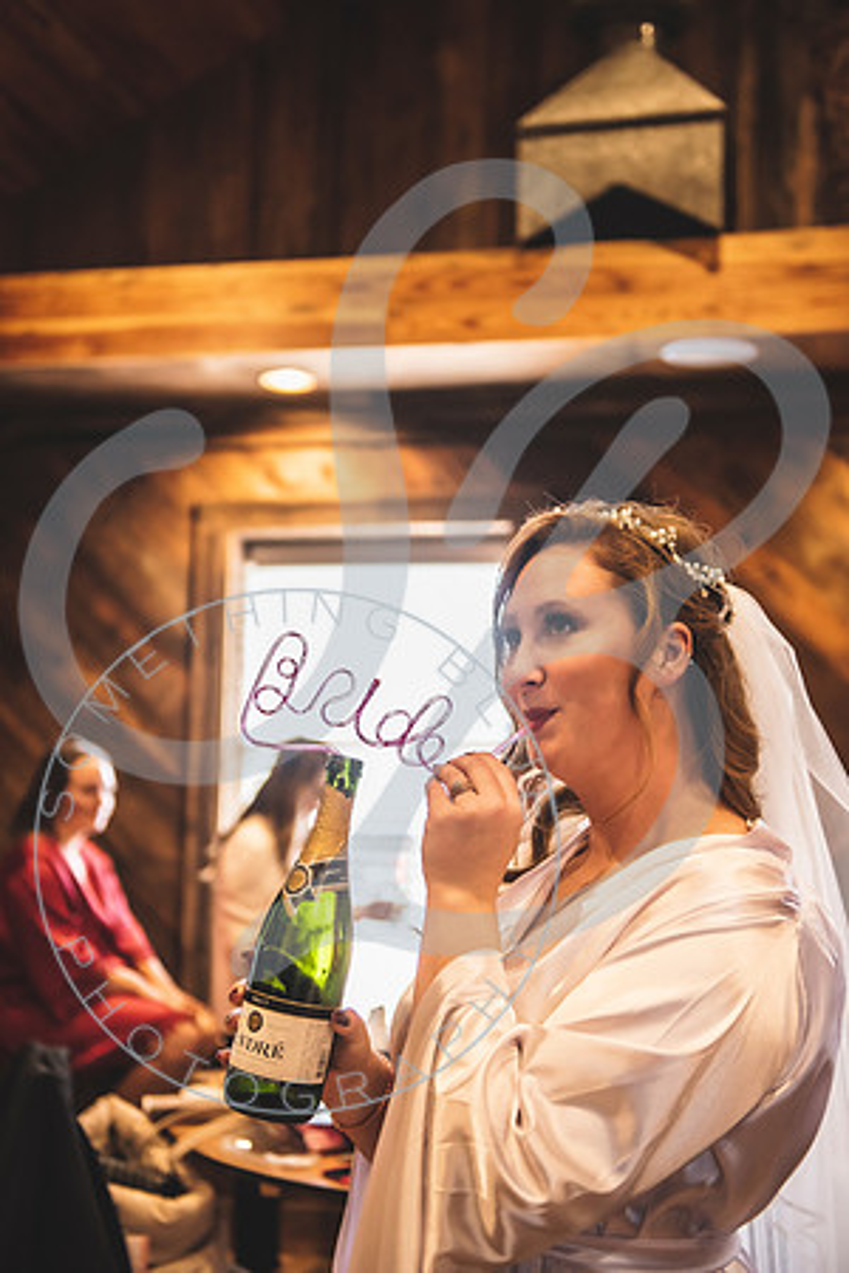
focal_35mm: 45
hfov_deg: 29.9
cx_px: 424
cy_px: 636
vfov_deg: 43.6
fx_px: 1592
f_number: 2.8
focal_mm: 45
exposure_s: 1/125
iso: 1250
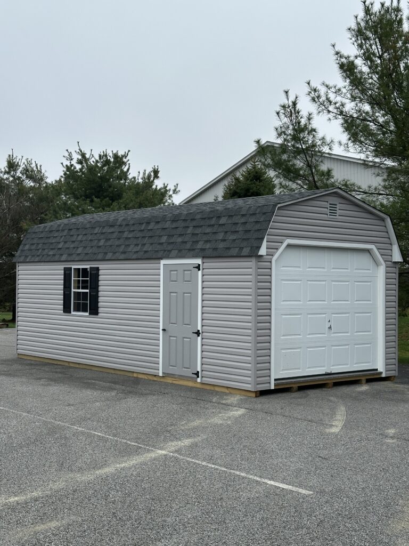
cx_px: 204
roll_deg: +0.7
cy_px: 273
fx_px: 756
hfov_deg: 30.3
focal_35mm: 48
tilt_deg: +3.5
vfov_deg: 39.7
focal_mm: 6.86
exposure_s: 1/2028
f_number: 1.78
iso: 64
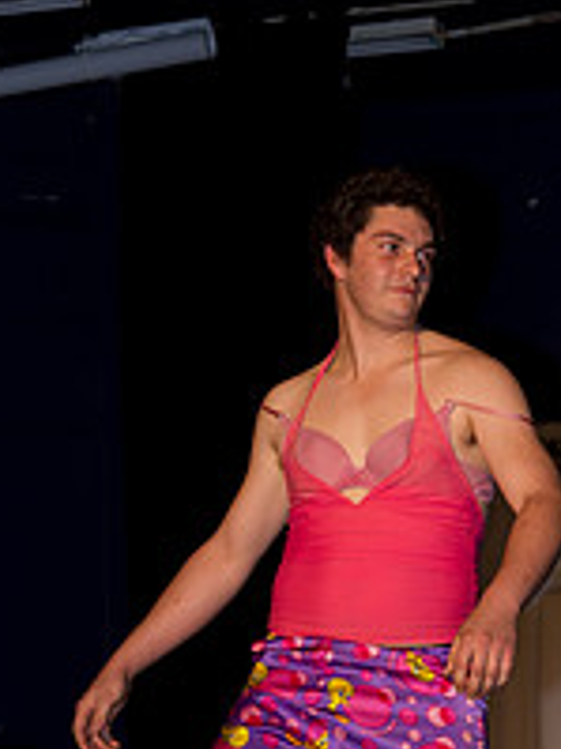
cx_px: 299
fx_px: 3526
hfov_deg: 9.1
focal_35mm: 163
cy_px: 568
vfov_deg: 12.1
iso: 250
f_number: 2.8
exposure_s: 1/160
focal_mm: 50
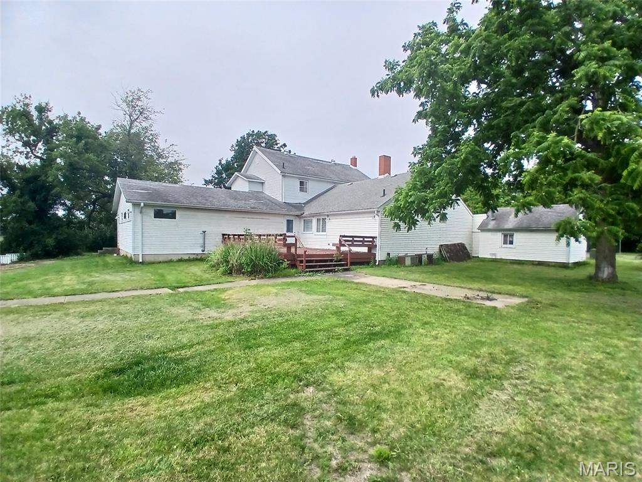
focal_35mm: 17
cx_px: 321
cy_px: 241
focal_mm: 1.4
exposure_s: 1/1110
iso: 50
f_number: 2.2
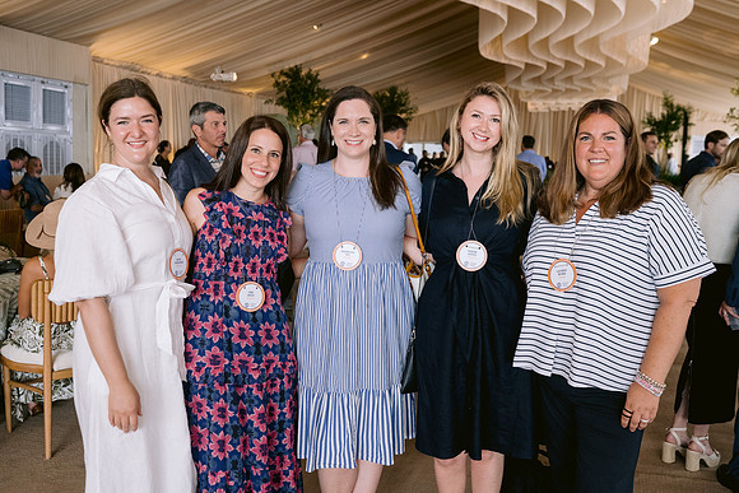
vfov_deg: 37.9
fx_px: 719
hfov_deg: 54.4
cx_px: 370
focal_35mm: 35
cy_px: 246
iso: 1600
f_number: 4
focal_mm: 35
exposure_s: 1/160
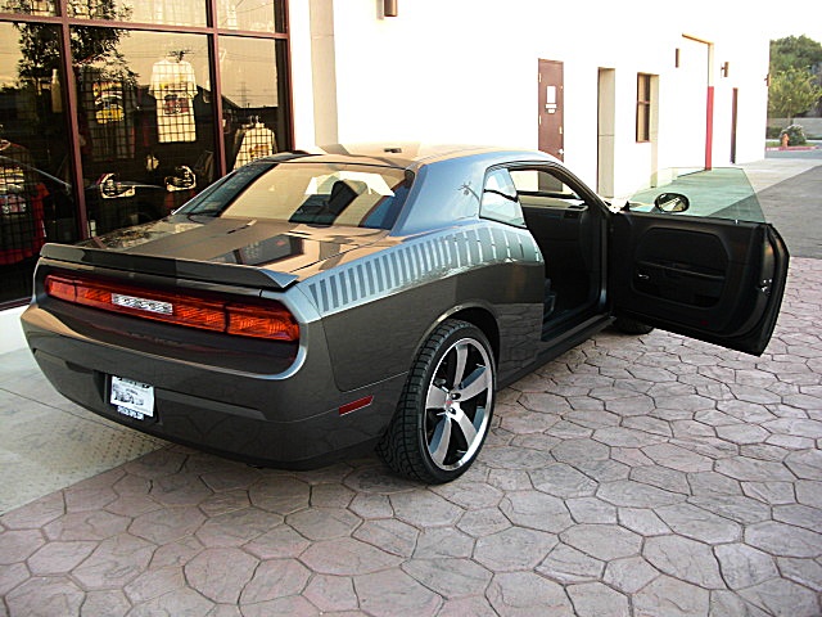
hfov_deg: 51.4
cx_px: 411
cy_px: 308
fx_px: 855
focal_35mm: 36
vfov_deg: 39.7
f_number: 2.8
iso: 100
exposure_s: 1/125
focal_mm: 6.3
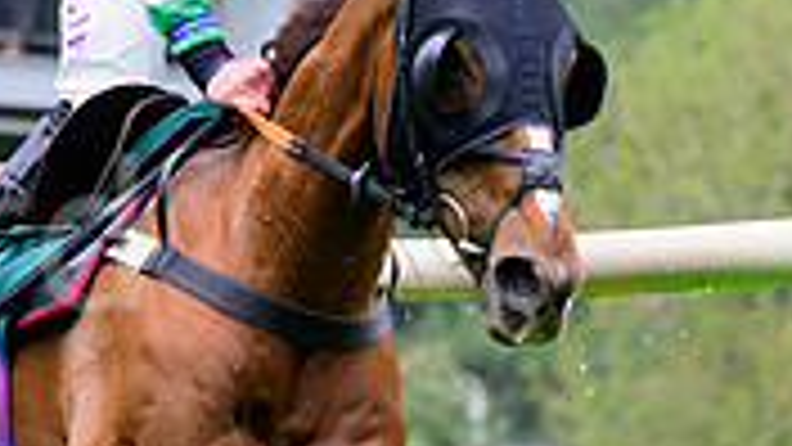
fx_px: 16759
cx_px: -123
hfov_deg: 2.7
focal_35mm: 798
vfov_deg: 1.5
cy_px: 241
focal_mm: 180
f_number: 5.6
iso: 1600
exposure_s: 1/1600
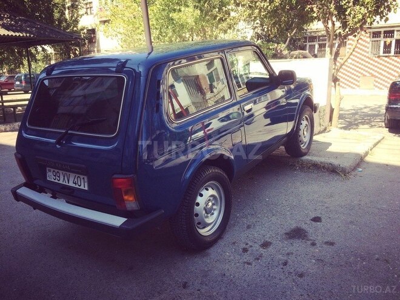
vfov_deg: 48.2
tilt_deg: -12.6
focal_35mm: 29
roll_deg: +0.7
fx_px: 335
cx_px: 200
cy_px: 150
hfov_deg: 61.7
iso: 32
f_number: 2.2
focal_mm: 4.15
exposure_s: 1/540
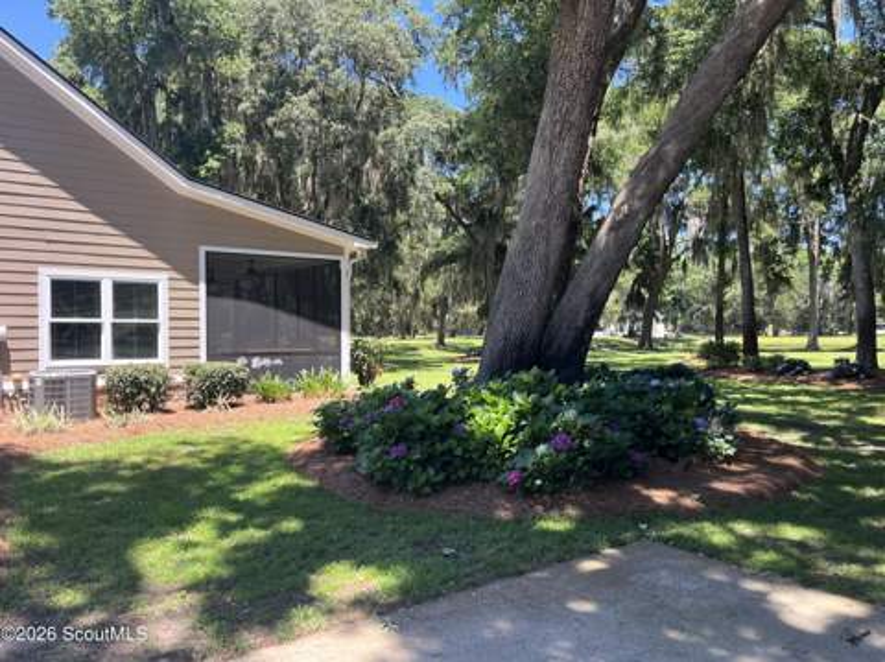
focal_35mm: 26
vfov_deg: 53.0
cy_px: 331
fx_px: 664
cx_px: 442
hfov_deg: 67.4
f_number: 1.6
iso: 50
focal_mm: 5.1
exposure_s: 1/493
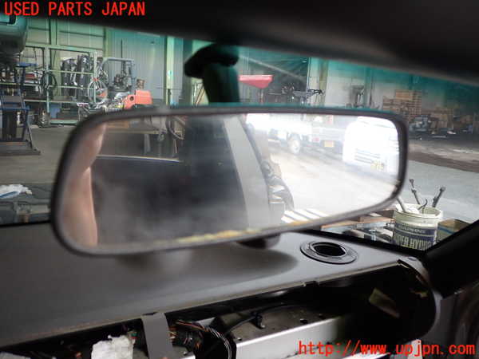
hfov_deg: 60.0
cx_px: 240
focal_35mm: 30
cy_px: 180
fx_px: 415
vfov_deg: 46.8
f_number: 2.3
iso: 200
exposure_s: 1/50
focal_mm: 5.4
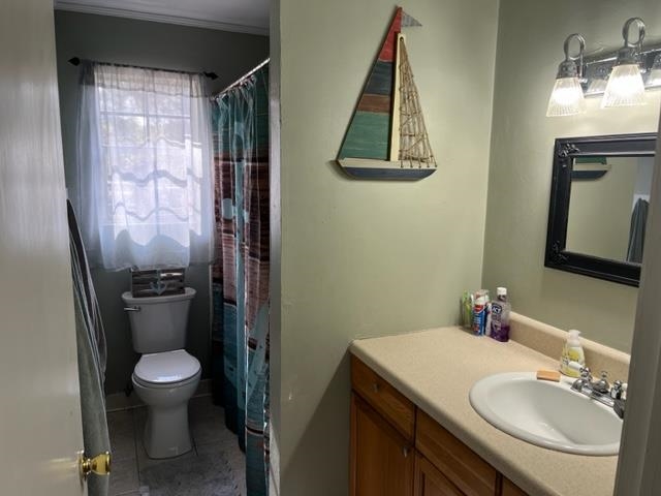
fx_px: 496
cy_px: 248
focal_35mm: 26
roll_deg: -1.8
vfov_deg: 53.1
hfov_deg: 67.3
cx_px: 330
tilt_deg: -8.9
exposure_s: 1/120
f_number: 1.6
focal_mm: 5.1
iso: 80
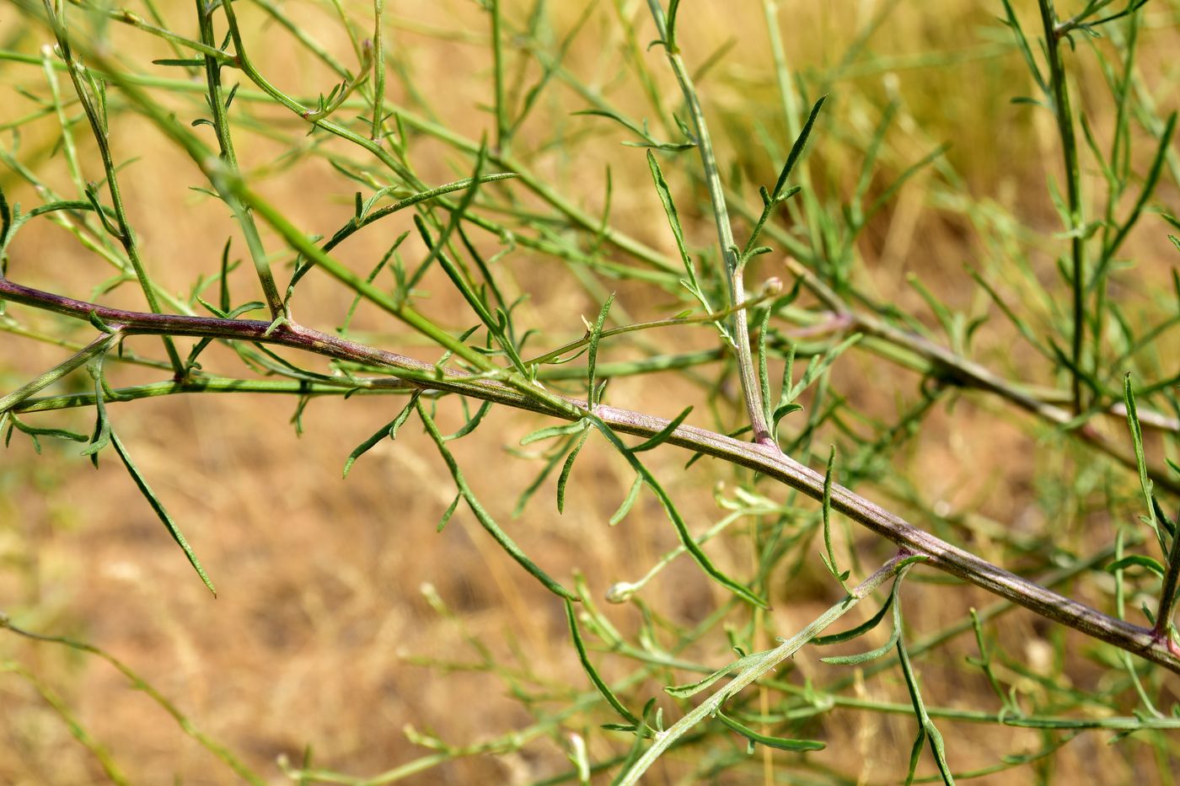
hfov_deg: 27.0
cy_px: 393
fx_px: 2458
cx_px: 590
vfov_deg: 18.2
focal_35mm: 75
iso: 100
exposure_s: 1/125
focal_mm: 50
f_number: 9
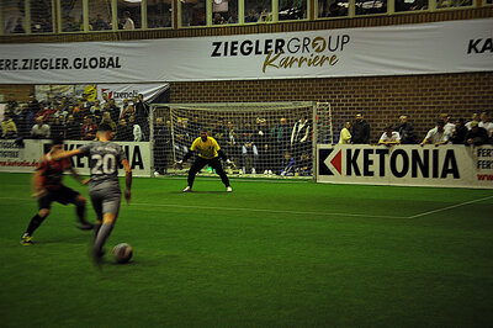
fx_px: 924
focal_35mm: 68
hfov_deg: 29.9
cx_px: 246
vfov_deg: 20.1
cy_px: 164
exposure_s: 1/25
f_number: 4.8
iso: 1600
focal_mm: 45
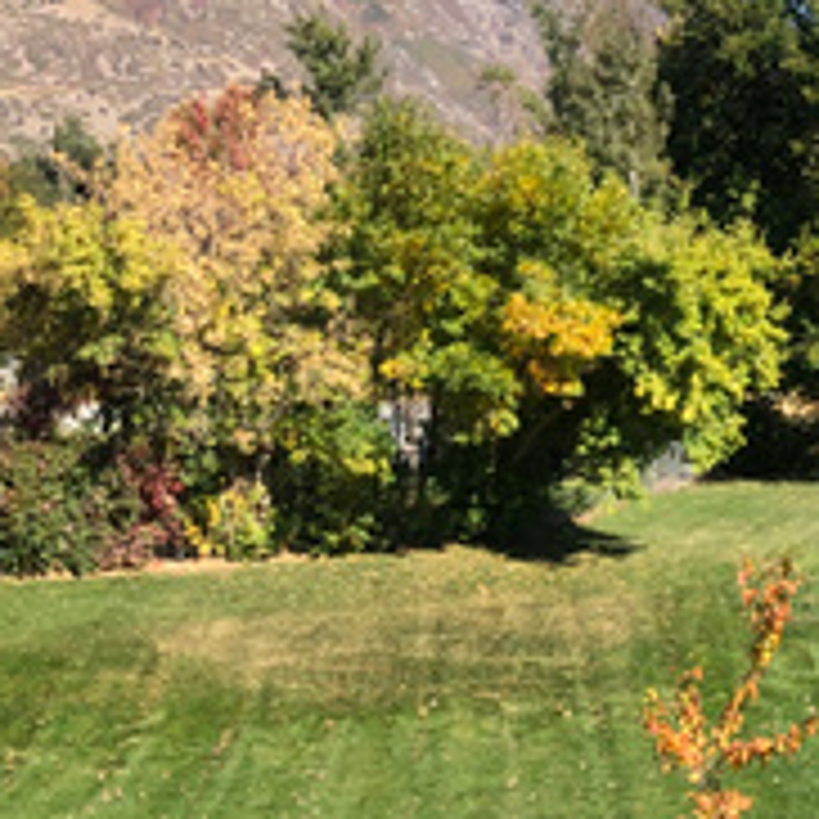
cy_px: 338
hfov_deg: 17.6
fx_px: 2329
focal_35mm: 87
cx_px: 1274
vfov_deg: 19.9
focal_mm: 3.99
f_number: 1.8
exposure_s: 1/1215
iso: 20
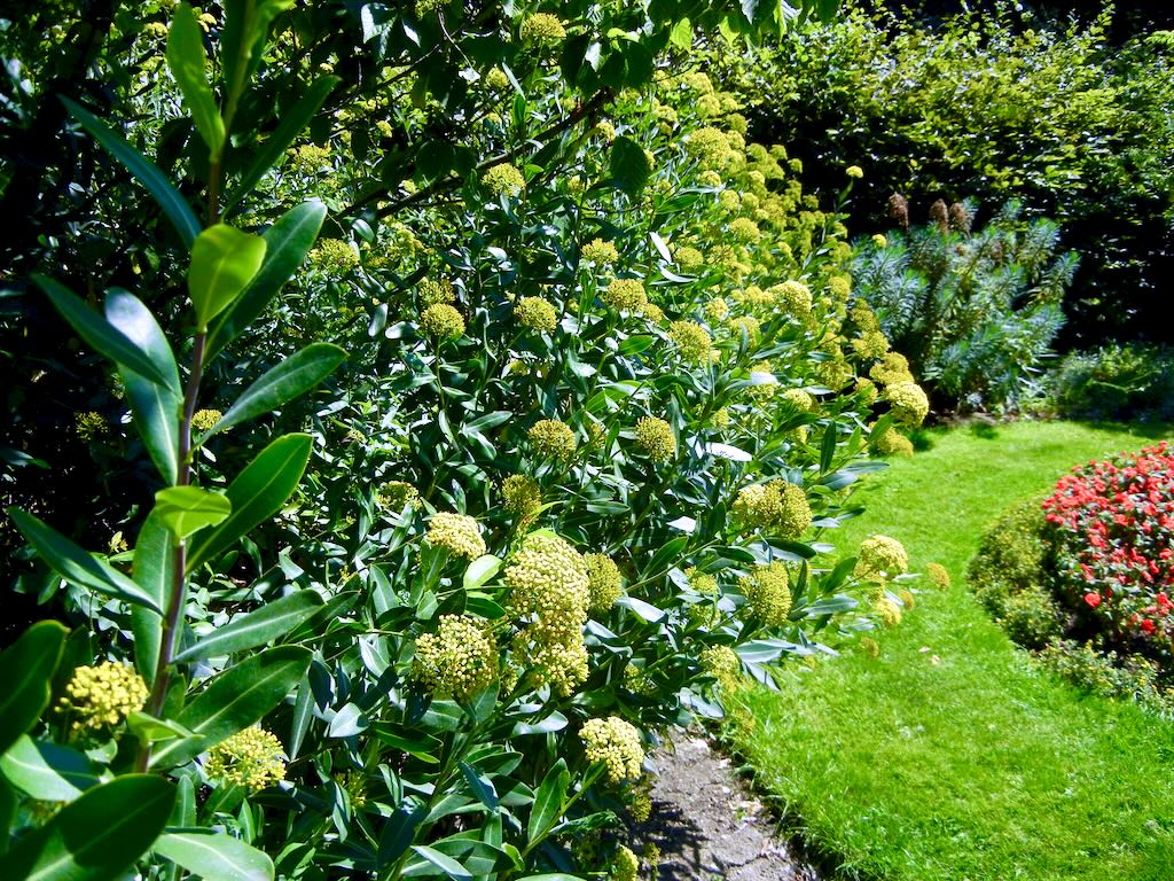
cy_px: 440
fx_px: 1017
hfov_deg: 60.0
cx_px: 587
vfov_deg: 46.8
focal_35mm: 30
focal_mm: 5.4
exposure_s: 1/981
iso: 160
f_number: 3.5
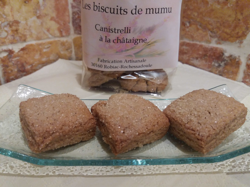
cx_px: 125
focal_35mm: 28
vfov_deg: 49.7
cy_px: 94
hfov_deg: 63.4
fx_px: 202
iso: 160
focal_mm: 3.7
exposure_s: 1/17
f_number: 1.9
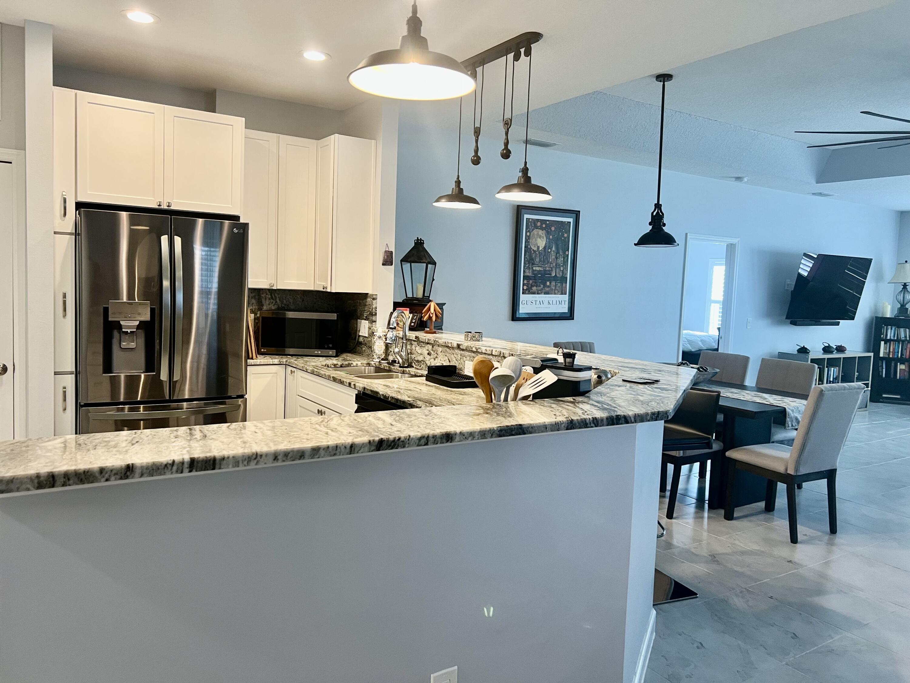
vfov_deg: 53.1
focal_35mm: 26
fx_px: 683
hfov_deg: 67.3
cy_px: 342
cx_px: 455
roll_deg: -1.4
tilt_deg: -5.1
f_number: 1.5
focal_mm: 5.7
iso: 125
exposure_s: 1/60
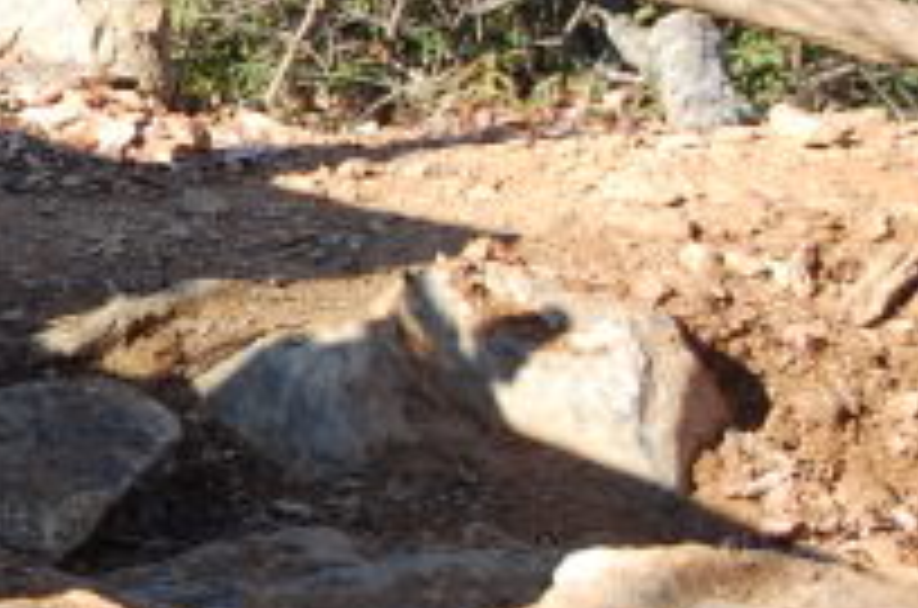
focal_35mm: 324
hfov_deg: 6.2
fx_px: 8242
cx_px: -837
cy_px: 142
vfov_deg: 4.2
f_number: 5.6
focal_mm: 55
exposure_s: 1/400
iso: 400
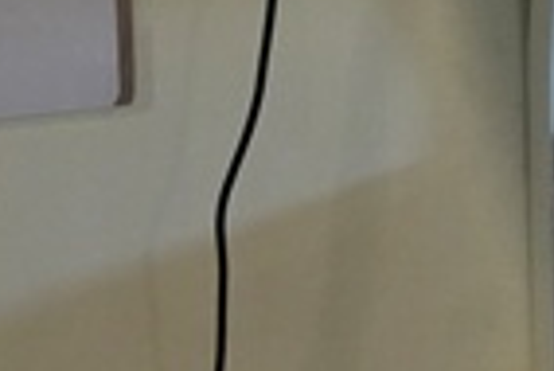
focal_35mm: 183
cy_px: -189
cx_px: 601
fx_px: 2817
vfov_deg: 7.4
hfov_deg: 11.1
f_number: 7.1
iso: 3200
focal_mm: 25.4
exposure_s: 1/200
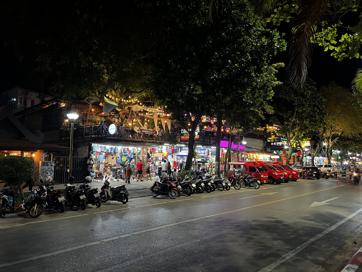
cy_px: 136
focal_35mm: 26
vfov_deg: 53.1
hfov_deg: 67.3
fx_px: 272
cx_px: 181
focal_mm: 5.7
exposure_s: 1/50
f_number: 1.5
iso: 250
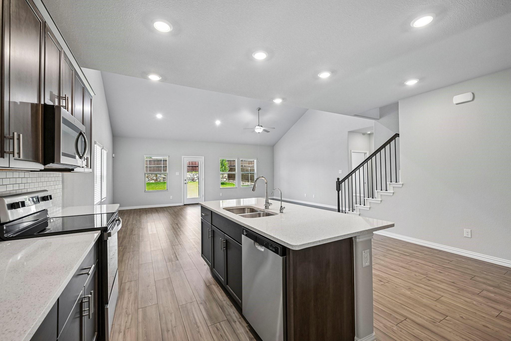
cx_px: 256
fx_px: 213
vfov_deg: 77.3
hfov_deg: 100.4
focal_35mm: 15
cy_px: 170
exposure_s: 1/13
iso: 250
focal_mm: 15
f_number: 9
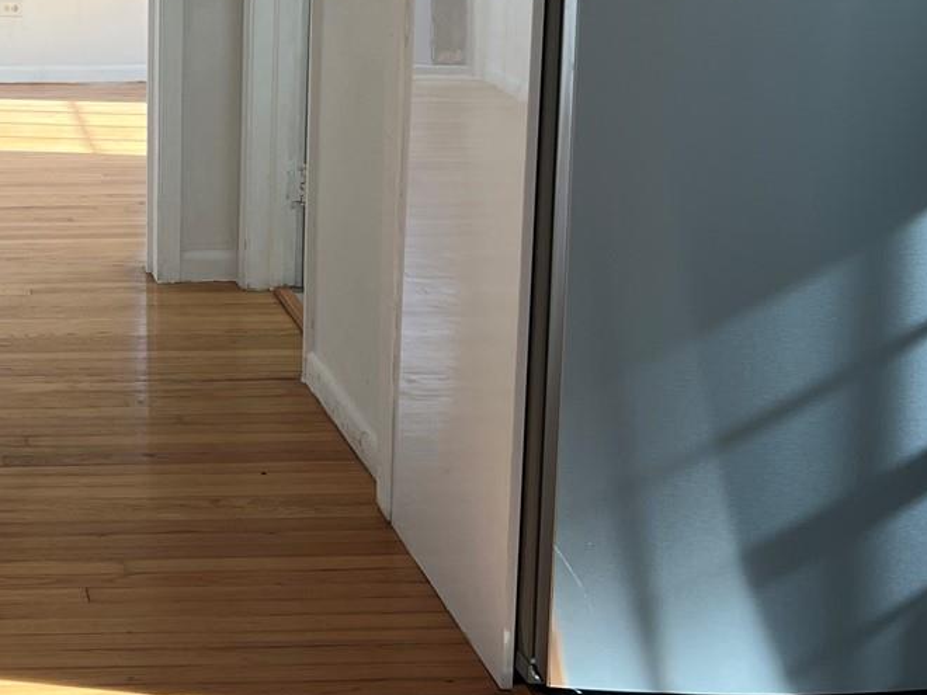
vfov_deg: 22.8
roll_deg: +1.1
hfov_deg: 28.1
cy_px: 81
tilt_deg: -9.6
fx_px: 1687
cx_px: -79
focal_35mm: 63
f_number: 1.5
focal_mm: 5.7
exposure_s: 1/303
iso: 50
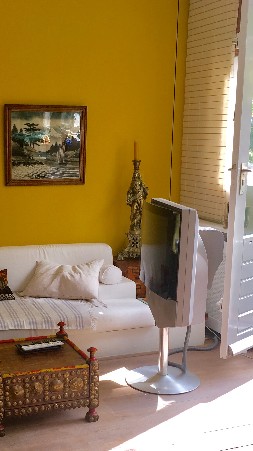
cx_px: 87
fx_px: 620
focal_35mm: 52
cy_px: 264
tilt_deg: -12.0
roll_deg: -1.3
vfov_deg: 39.7
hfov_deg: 23.0
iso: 25
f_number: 2.2
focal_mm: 4.15
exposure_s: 1/100
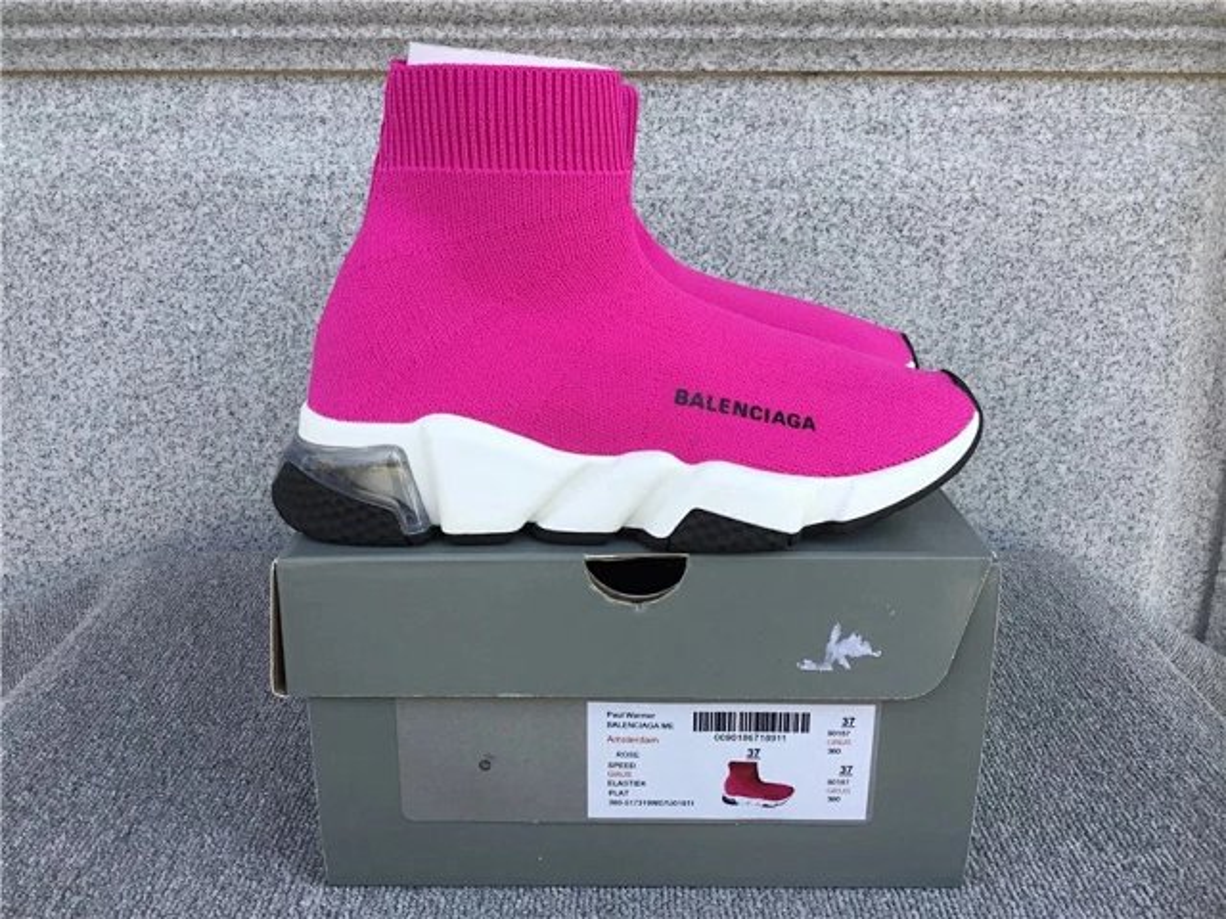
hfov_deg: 58.4
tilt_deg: -18.2
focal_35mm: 31
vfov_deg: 45.4
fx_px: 1098
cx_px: 613
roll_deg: +0.7
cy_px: 460
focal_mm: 3.3
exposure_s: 1/195
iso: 25
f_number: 2.4
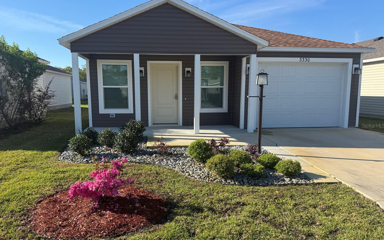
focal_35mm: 27
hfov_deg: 68.4
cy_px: 126
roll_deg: +0.4
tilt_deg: -7.6
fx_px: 283
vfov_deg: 46.0
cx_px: 182
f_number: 1.78
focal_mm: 6.76
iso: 80
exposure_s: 1/2415
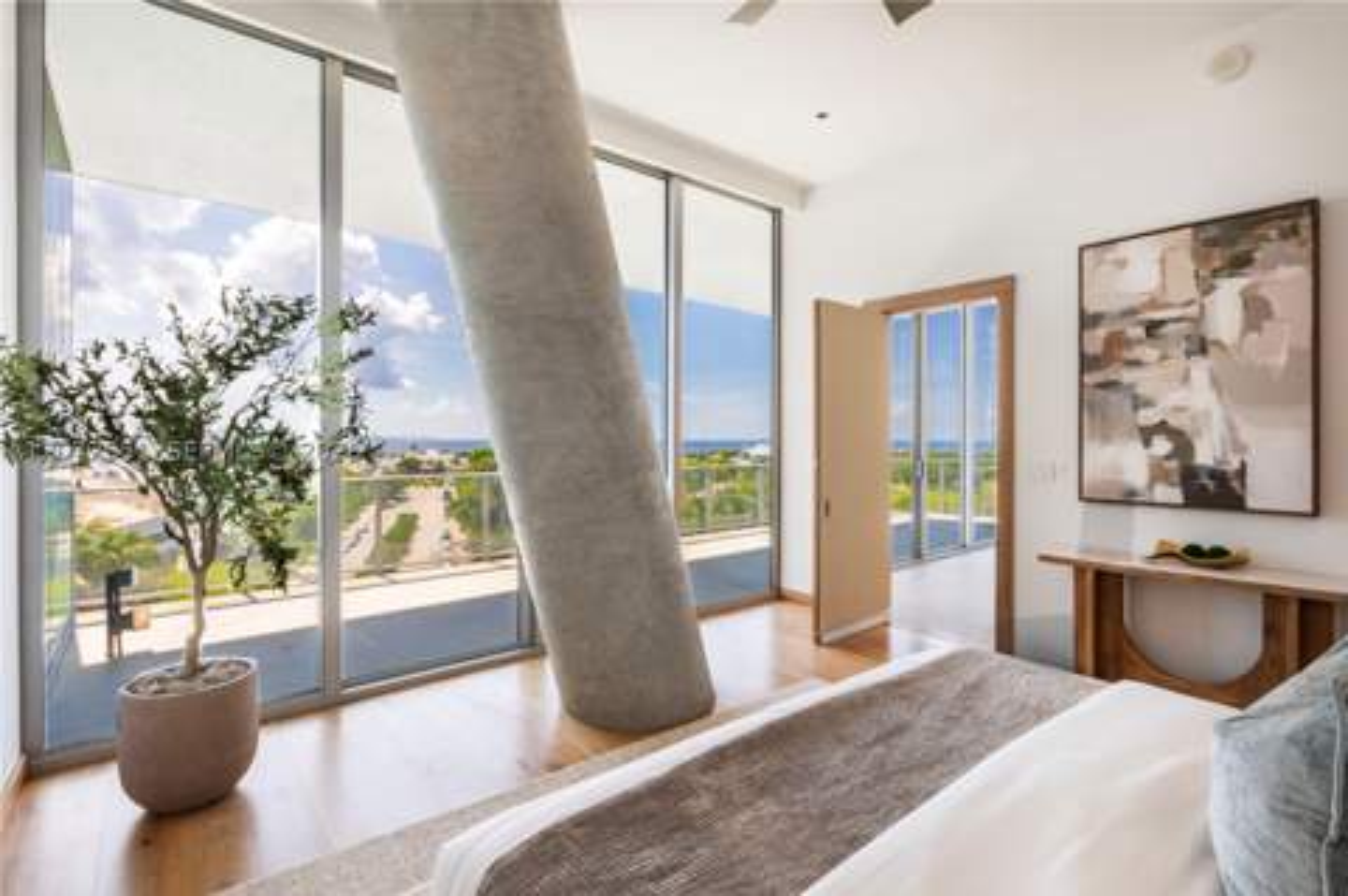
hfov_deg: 95.0
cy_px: 448
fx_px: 617
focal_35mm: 16
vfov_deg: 71.9
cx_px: 674
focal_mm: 11
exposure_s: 1/40
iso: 250
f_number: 9
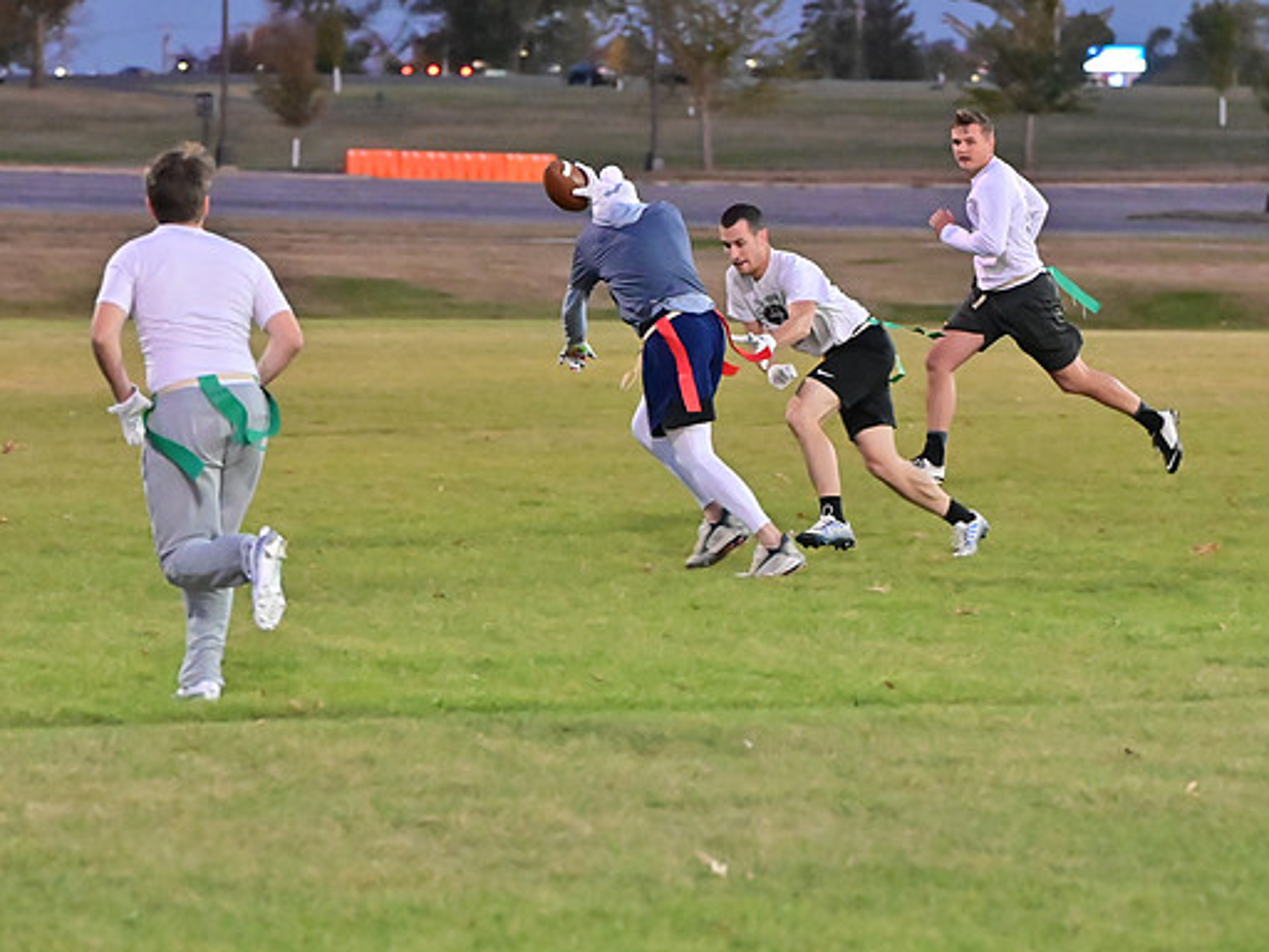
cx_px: 689
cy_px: 477
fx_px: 6269
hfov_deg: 11.6
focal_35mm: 171
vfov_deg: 8.7
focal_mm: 105
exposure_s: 1/400
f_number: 4
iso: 6400
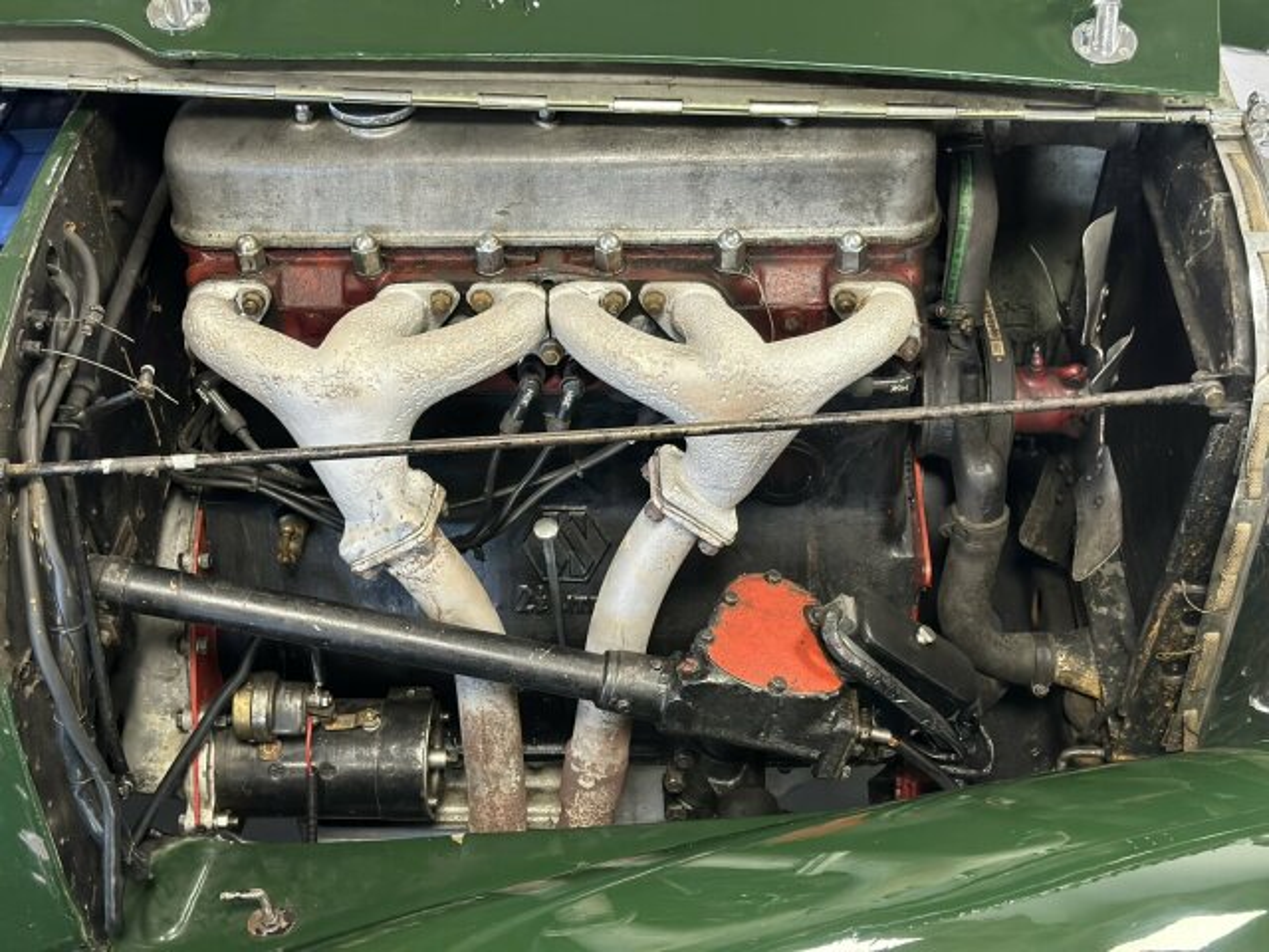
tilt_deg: -40.9
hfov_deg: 39.7
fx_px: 1760
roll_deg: -0.2
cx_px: 634
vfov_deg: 30.3
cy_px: 476
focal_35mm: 48
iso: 400
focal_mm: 6.86
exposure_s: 1/50
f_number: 1.78
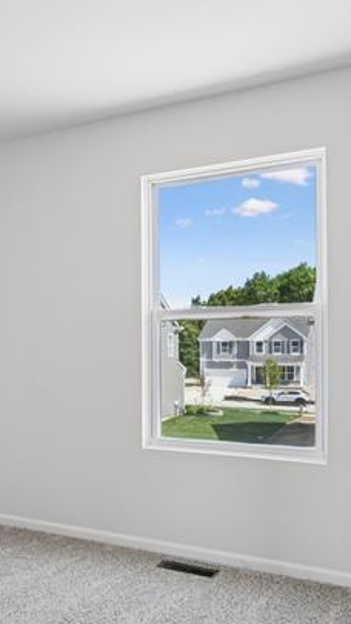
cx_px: -11
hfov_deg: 29.5
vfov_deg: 53.8
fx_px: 613
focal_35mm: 37
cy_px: 359
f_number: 9
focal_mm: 14
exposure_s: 1/4
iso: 100
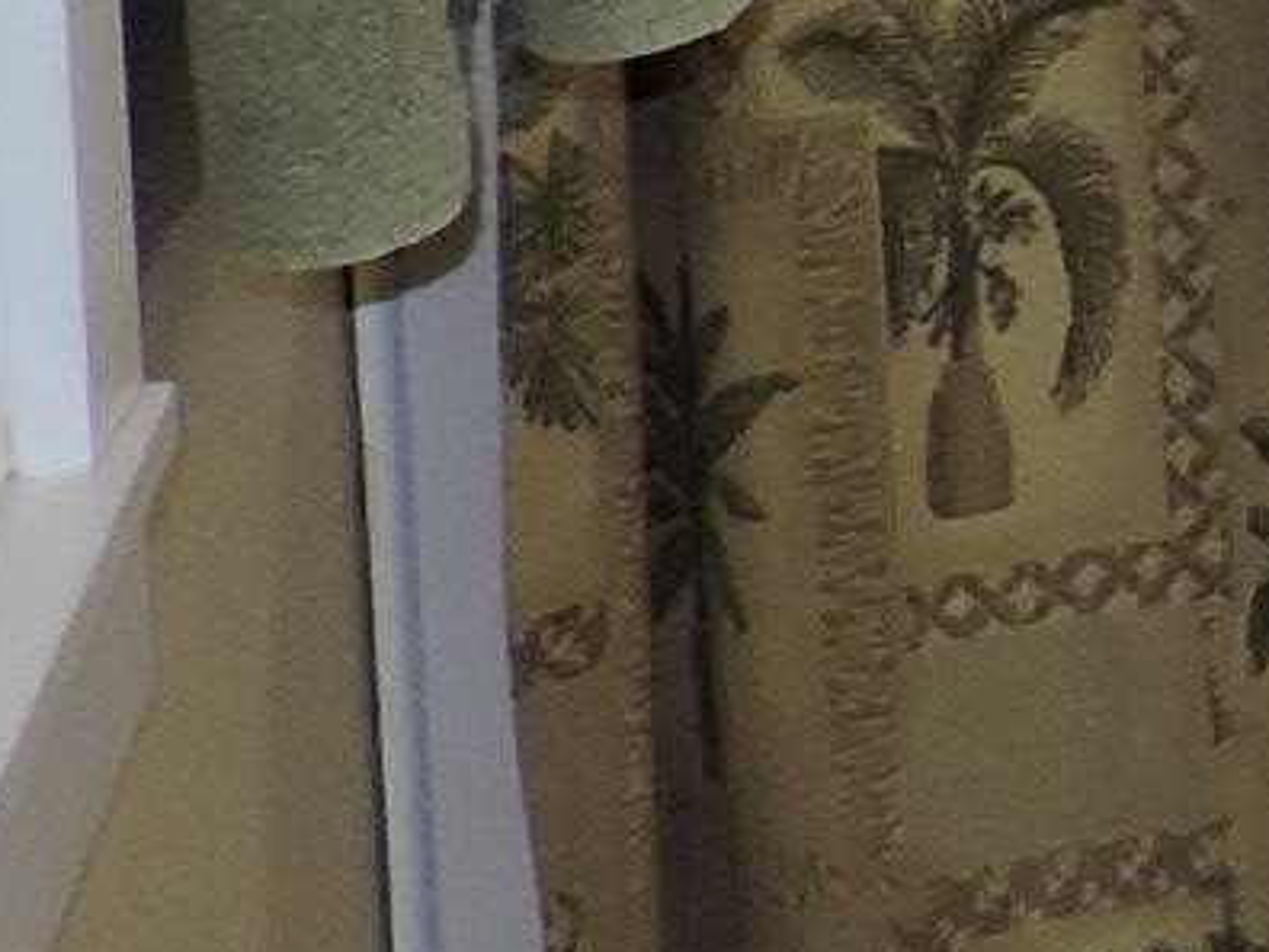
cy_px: -965
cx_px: 3970
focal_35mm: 182
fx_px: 6672
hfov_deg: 8.7
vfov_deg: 7.8
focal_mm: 4.3
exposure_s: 1/30
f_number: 3
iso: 200
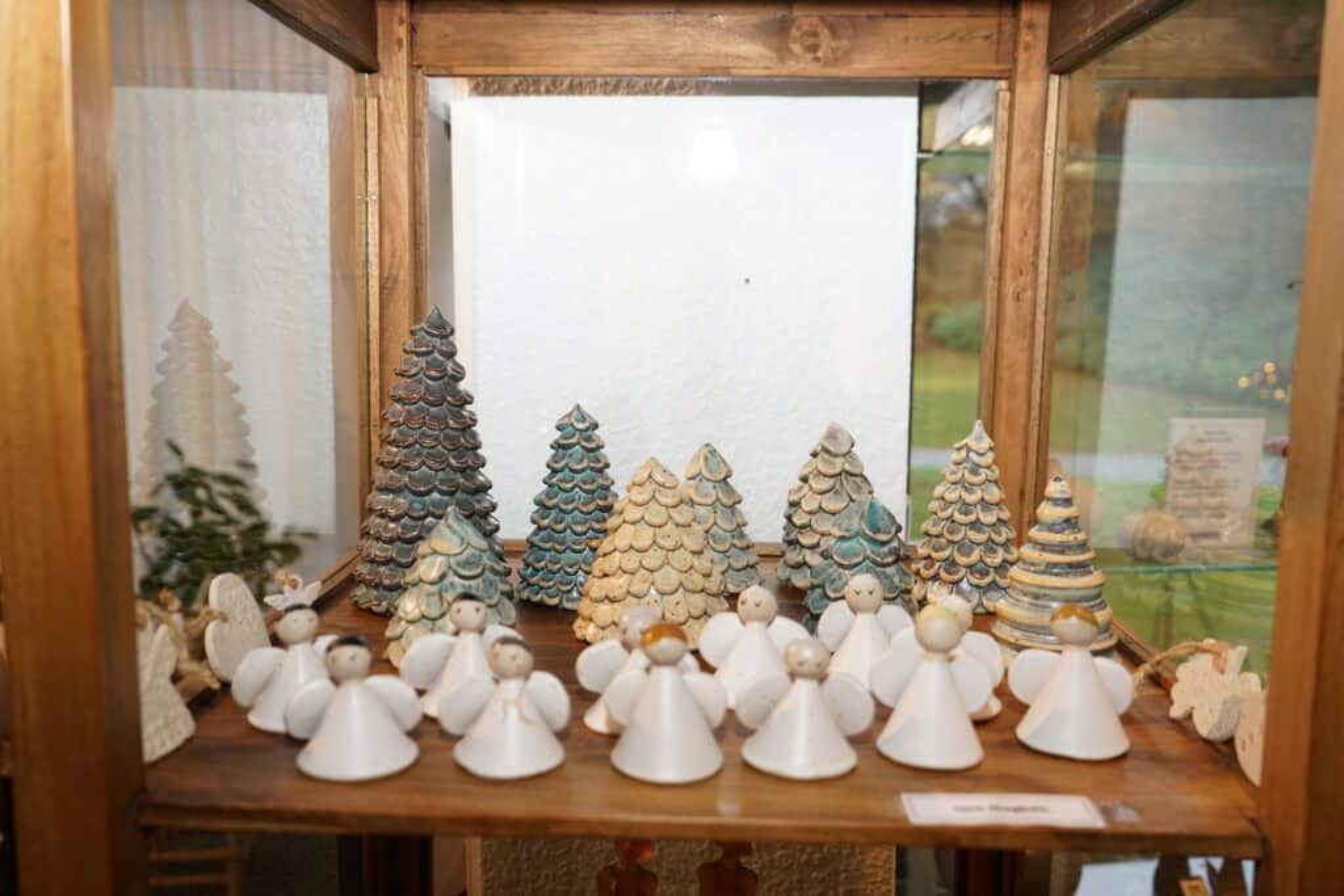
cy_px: 448
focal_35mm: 31
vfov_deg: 42.3
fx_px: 1157
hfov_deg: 60.3
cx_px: 672
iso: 800
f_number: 4
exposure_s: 1/125
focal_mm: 31
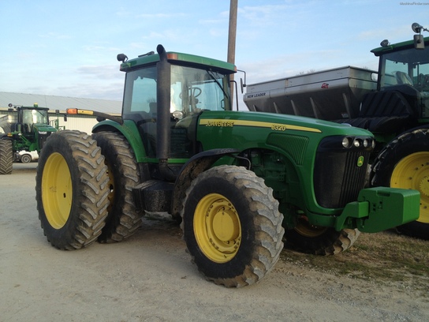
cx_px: 214
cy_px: 161
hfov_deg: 52.6
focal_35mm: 35
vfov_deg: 40.7
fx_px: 434
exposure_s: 1/557
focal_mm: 4.28
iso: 50
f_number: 2.4
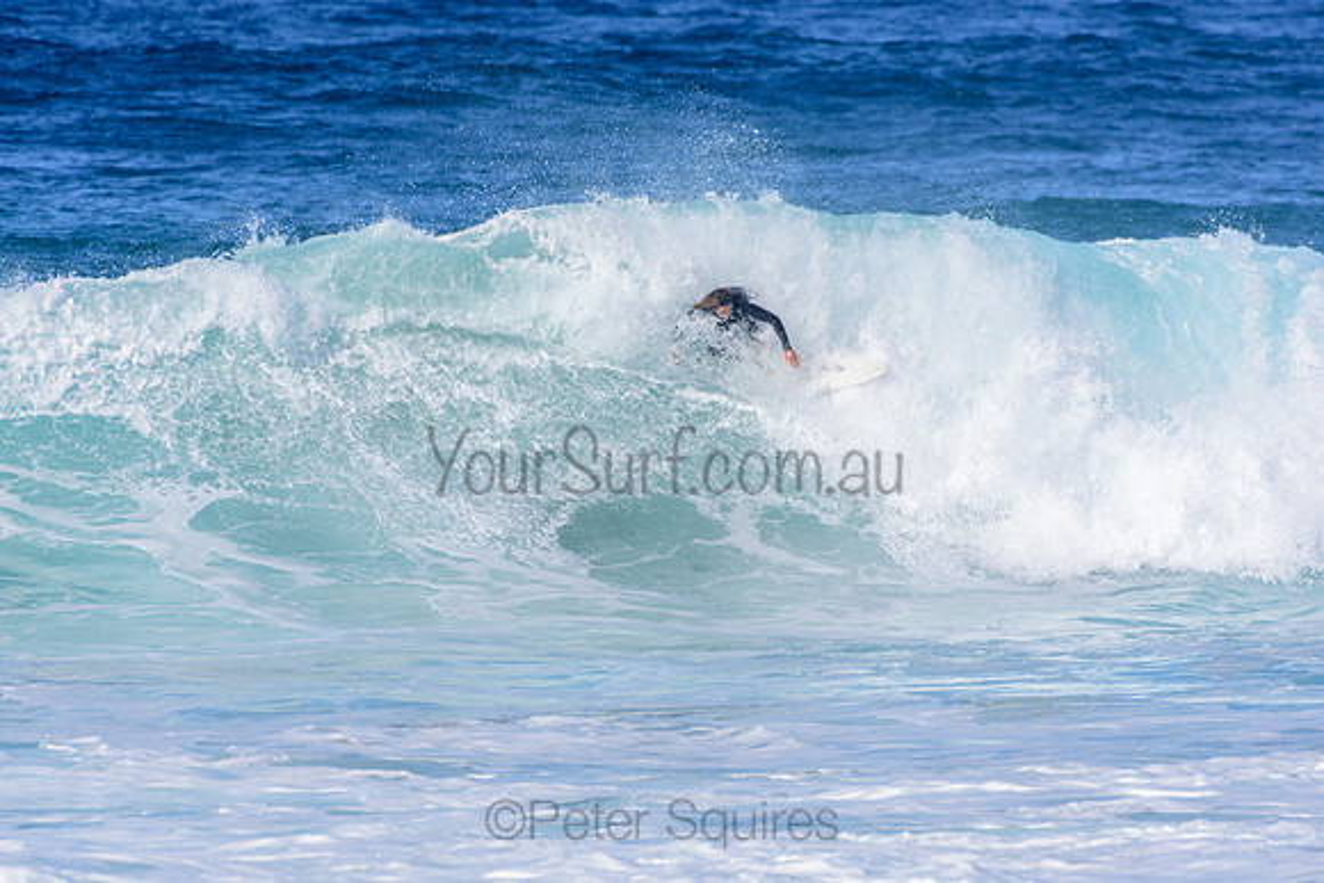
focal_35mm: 750
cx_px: 662
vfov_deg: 1.8
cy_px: 442
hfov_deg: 2.7
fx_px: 27588
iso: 220
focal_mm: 500
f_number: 5.6
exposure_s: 1/2000
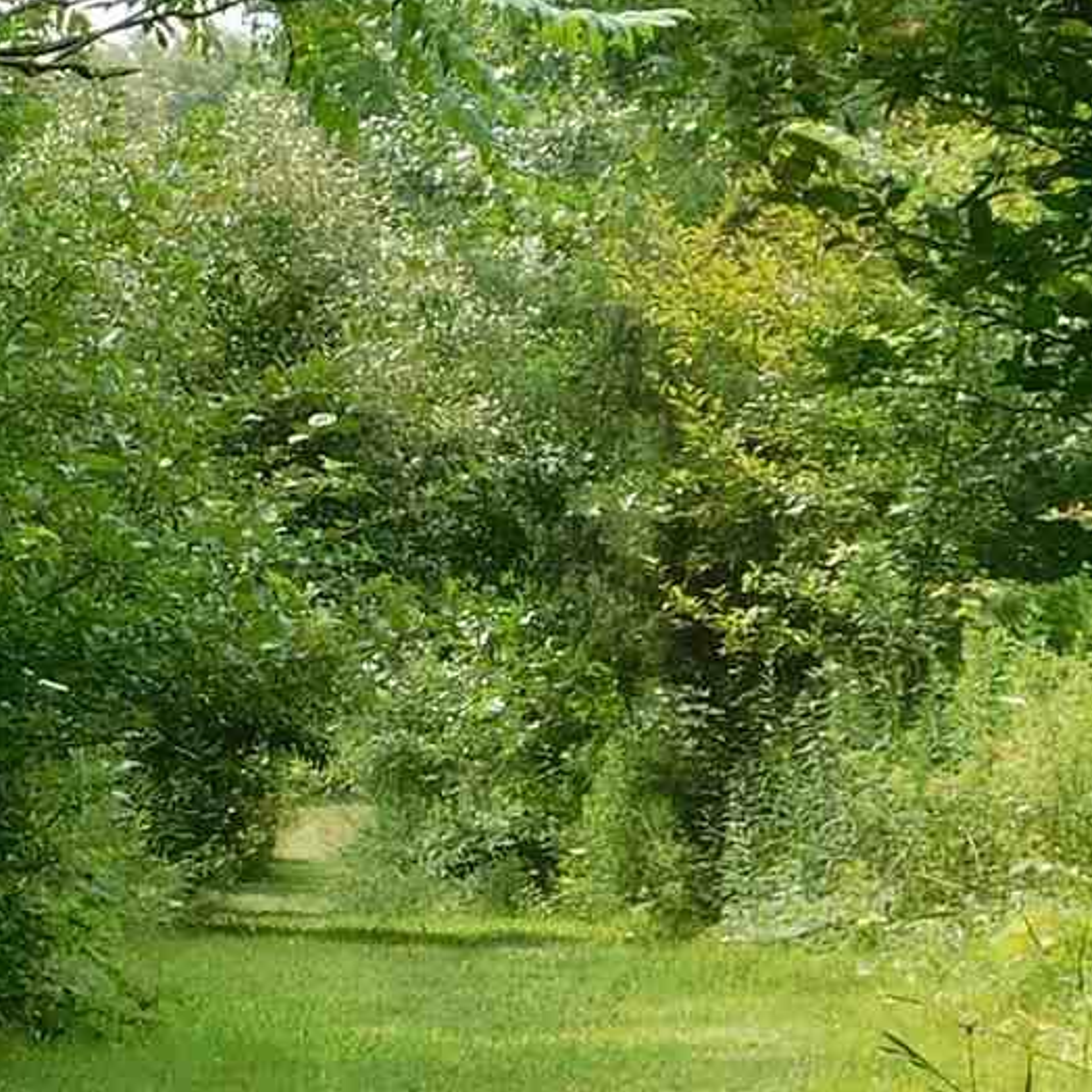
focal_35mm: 233
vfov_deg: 7.5
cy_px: 427
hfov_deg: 7.5
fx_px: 8316
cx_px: -42
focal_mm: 8
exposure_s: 1/500
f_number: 3.7
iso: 125
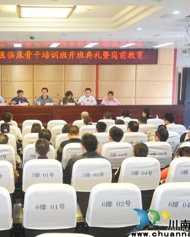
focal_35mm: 46
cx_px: 43
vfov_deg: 40.3
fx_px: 323
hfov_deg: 32.0
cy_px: 120
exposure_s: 1/40
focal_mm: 32
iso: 640
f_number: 3.5
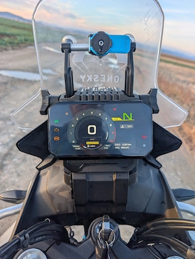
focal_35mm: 24
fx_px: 180
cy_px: 130
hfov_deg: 57.0
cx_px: 98
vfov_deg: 71.5
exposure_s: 1/112
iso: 20
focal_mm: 6.9
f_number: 1.68
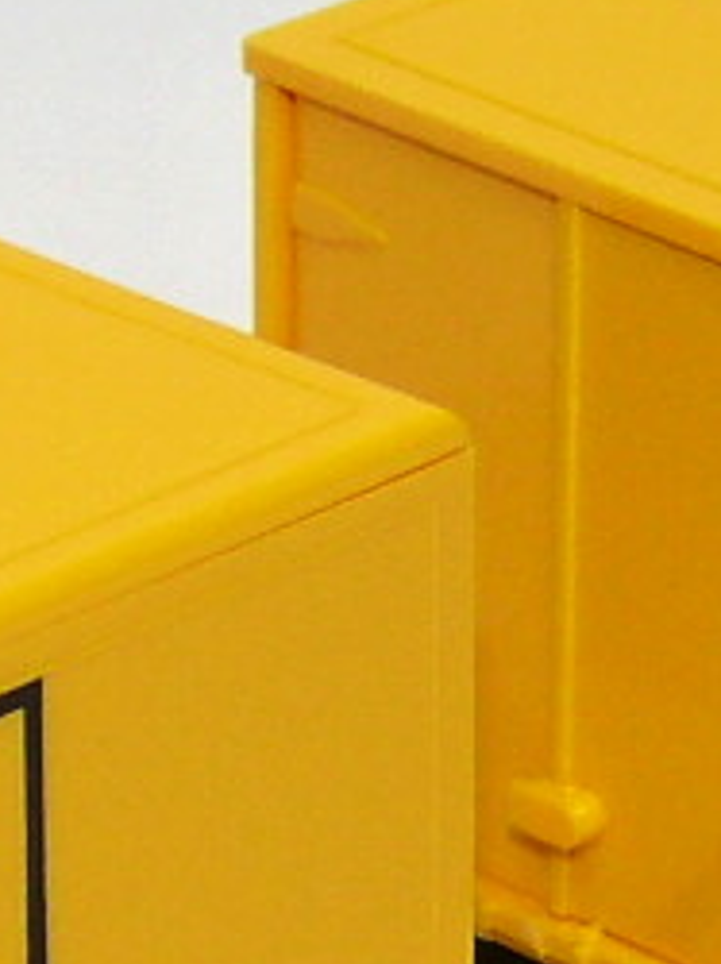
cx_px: 266
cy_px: 841
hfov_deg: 4.1
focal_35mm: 365
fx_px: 10154
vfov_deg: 5.4
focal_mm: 9.9
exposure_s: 1/30
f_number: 4
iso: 100
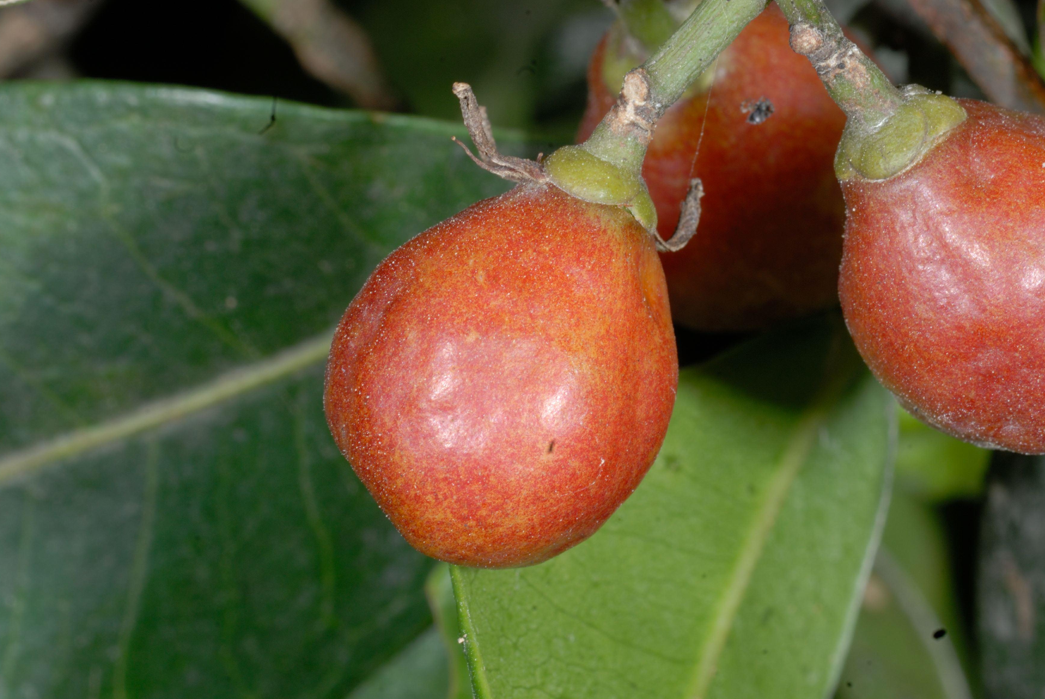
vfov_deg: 7.9
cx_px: 528
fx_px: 5073
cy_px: 368
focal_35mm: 175
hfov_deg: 11.8
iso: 100
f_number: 32
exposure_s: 1/200
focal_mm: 105
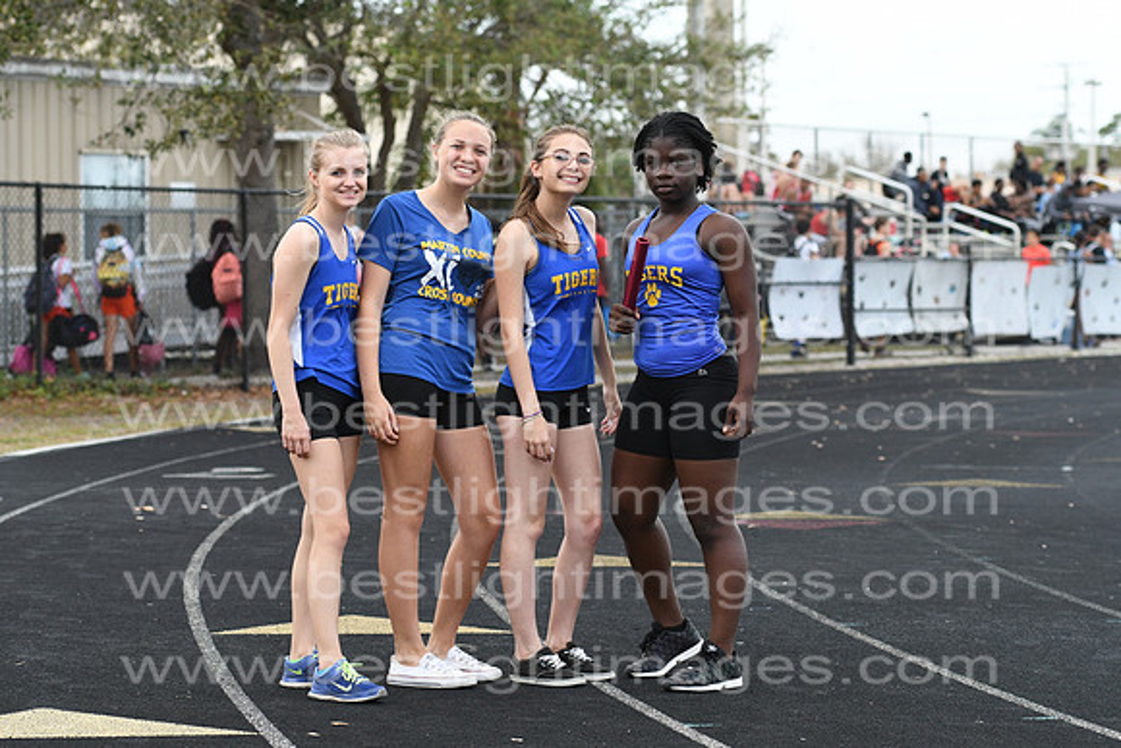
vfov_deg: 12.2
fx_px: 3504
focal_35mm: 112
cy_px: 374
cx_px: 560
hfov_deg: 18.2
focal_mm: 75
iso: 400
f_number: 4
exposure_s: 1/800
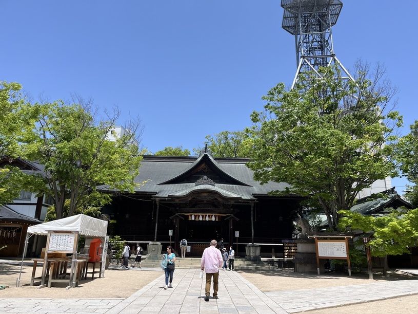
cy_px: 157
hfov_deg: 67.3
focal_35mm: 26
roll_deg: -0.3
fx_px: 314
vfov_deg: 53.1
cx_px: 209
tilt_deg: +17.4
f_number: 1.6
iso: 50
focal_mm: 5.1
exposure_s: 1/2899
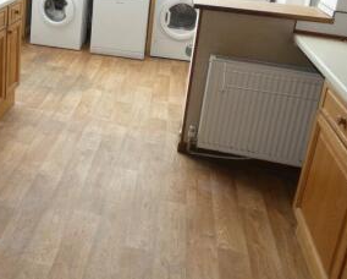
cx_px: 67
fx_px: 411
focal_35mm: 40
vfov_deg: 34.8
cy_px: 17
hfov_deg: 43.5
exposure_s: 1/60
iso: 100
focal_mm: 3.6
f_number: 2.8
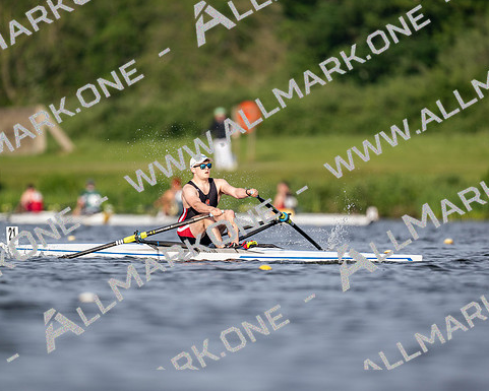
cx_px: 250
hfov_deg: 2.8
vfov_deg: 2.3
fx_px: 9829
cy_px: 196
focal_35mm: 679
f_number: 4
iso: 250
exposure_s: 1/2500
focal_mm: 600
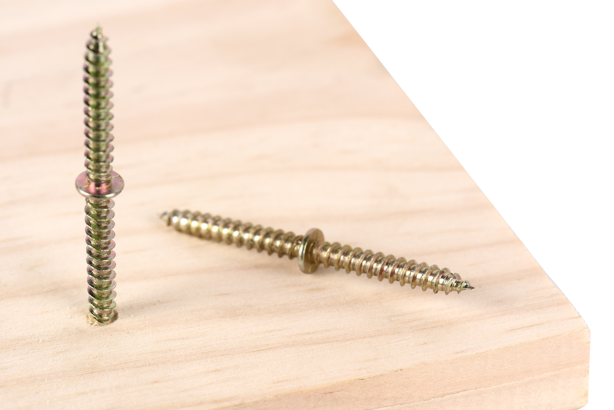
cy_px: 205
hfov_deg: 19.5
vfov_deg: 13.1
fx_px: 1791
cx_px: 307
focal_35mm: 105
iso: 100
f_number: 14
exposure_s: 1/60
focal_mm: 105
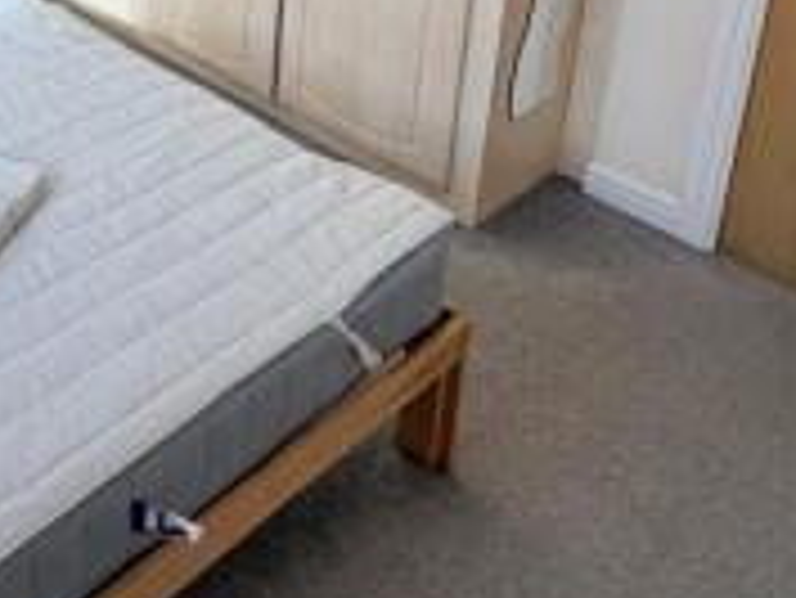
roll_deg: -0.6
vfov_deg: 27.1
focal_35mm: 46
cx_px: 106
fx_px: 1058
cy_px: -155
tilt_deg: -15.7
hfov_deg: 38.8
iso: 80
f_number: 2.2
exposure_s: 1/121
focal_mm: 2.22
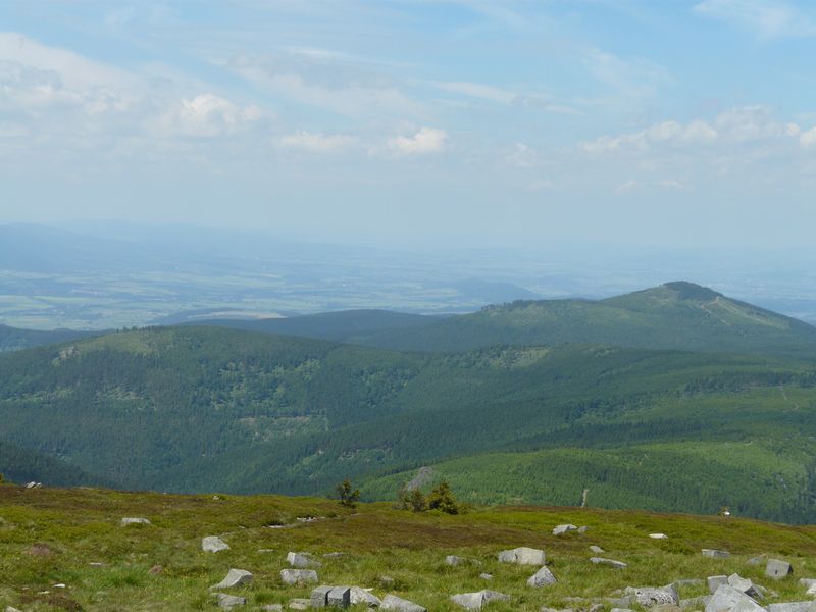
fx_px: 1556
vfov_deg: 22.3
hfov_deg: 29.4
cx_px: 408
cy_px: 306
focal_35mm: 66
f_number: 5.6
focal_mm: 10.8
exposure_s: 1/400
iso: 100
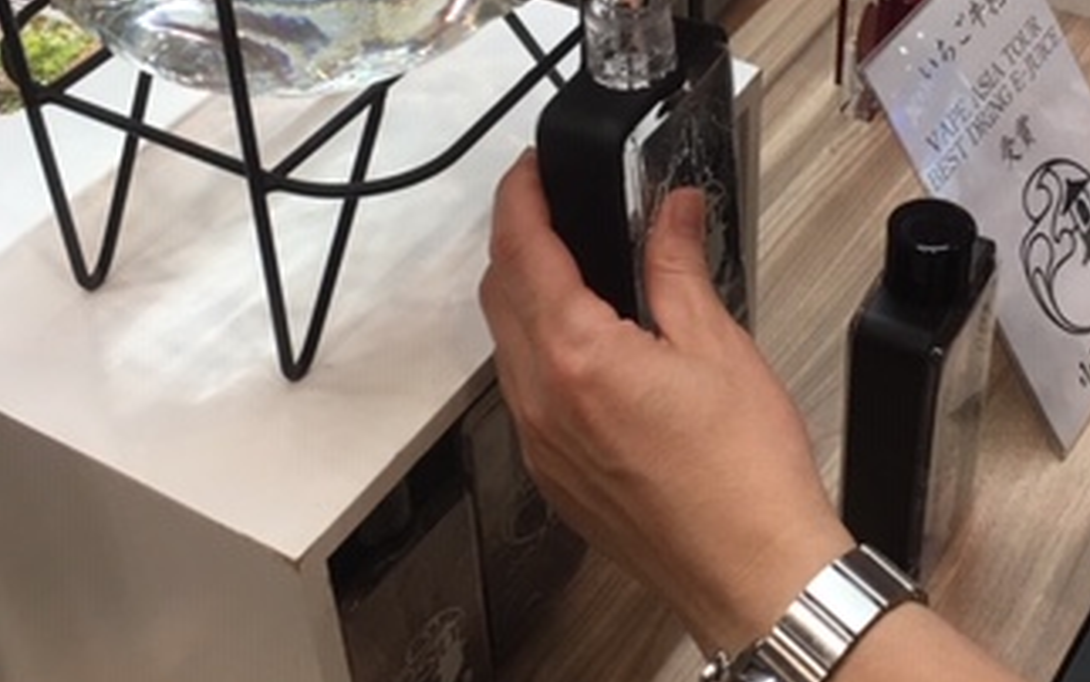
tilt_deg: -37.3
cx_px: 645
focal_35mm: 61
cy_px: 125
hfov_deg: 33.4
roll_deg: +1.0
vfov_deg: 21.0
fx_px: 1812
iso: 40
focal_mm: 4.15
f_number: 2.2
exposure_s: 1/30
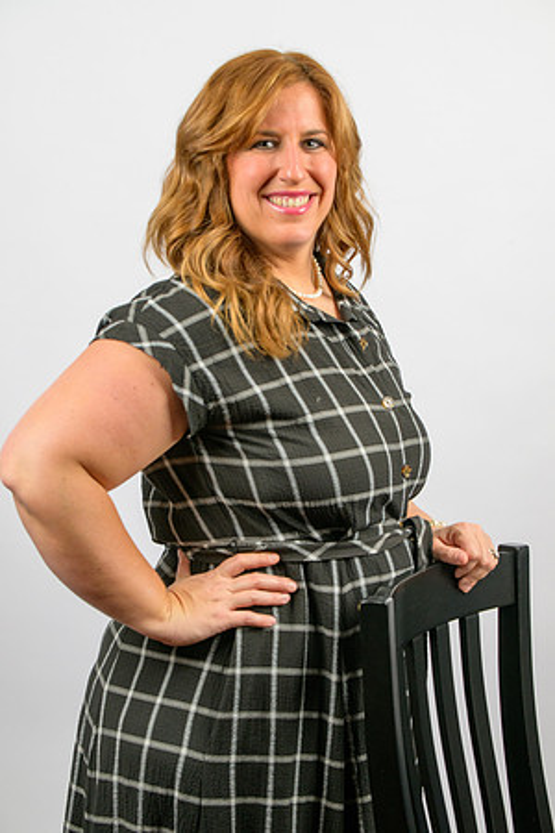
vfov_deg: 25.4
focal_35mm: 80
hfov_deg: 17.1
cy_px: 416
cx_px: 278
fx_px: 1850
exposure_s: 1/160
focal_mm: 80
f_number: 6.3
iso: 1000
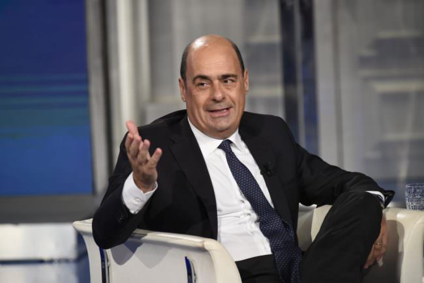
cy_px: 142
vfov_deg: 6.9
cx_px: 212
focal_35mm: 200
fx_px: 2355
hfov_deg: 10.3
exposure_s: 1/200
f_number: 6.3
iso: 1600
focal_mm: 200
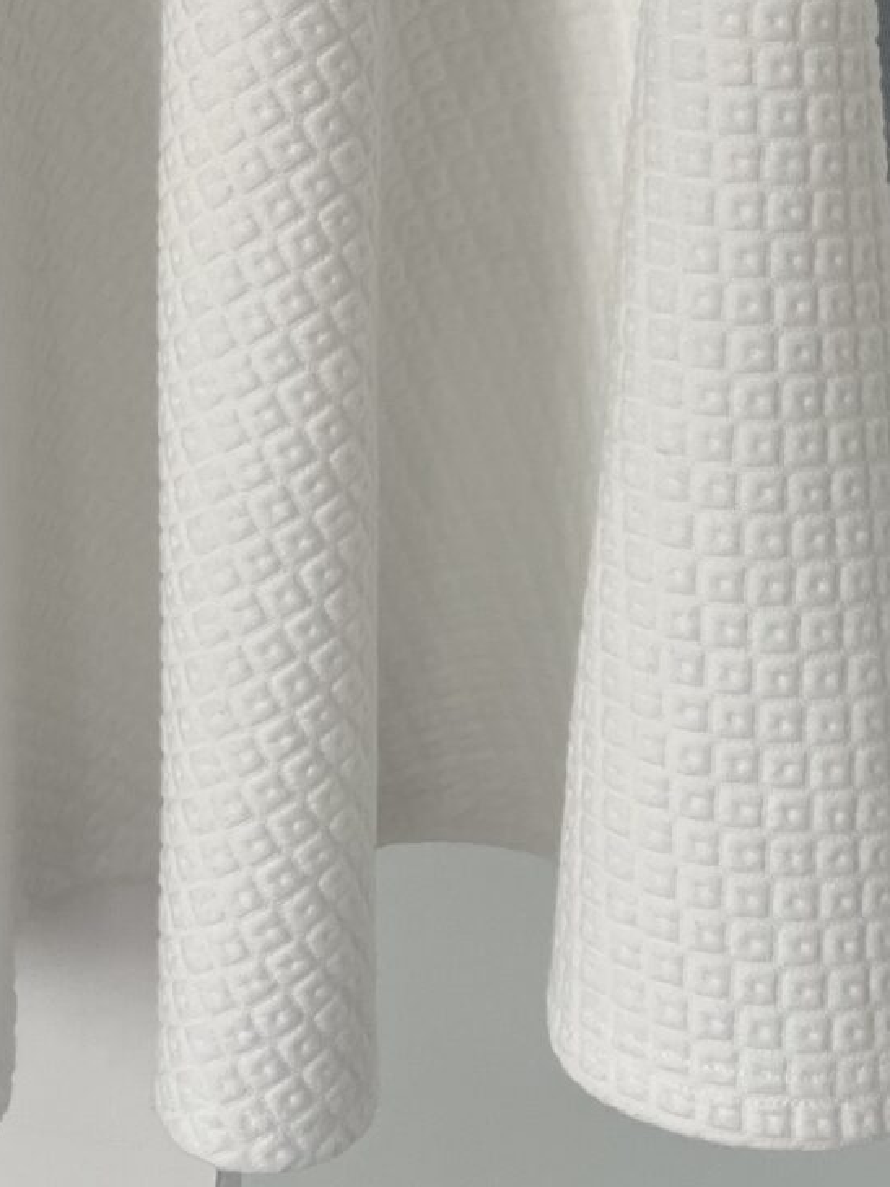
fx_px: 2502
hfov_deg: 19.7
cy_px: -34
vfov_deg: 25.2
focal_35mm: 73
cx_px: 31
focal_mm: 4.2
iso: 80
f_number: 1.6
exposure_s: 1/121
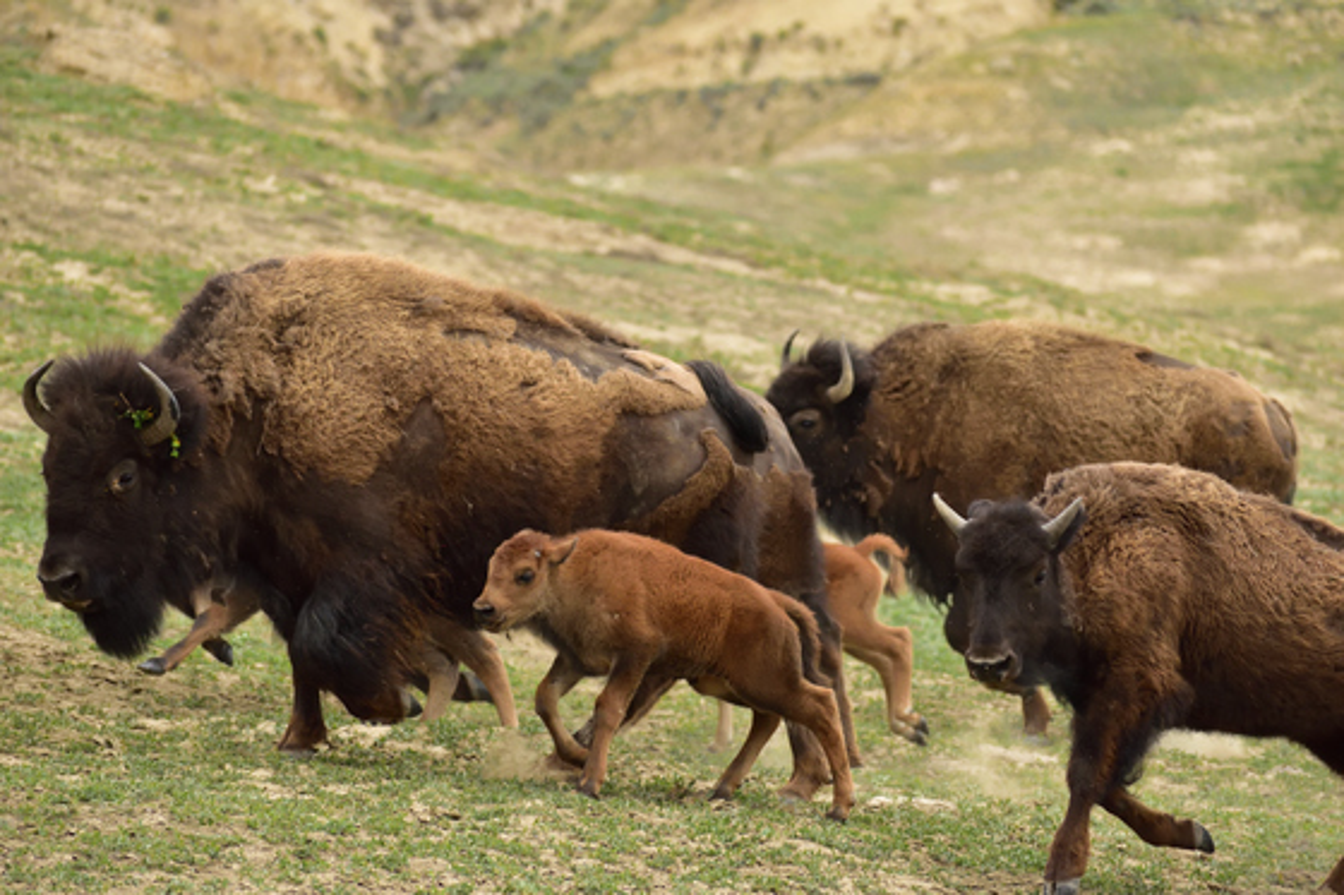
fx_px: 10076
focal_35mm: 270
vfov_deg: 5.1
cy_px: 448
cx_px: 672
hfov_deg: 7.6
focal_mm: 180
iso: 720
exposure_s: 1/1600
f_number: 5.3
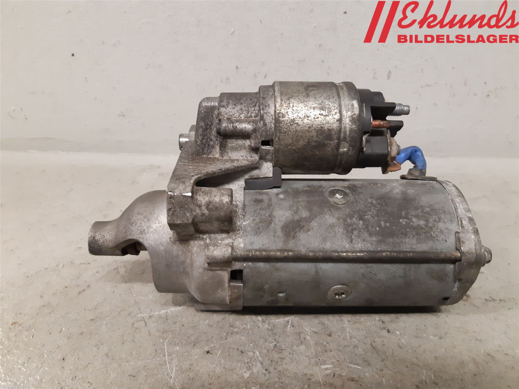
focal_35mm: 26
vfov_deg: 53.1
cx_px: 260
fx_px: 390
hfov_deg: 67.3
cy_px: 194
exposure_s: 1/50
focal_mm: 3.93
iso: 320
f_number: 1.7
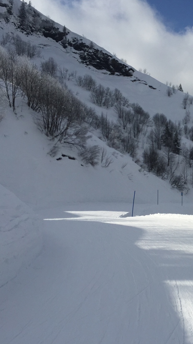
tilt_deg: -0.5
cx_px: 203
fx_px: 419
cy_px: 172
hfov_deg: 24.5
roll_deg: -0.1
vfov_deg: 44.6
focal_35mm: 46
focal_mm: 4.15
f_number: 2.2
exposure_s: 1/7937
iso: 32
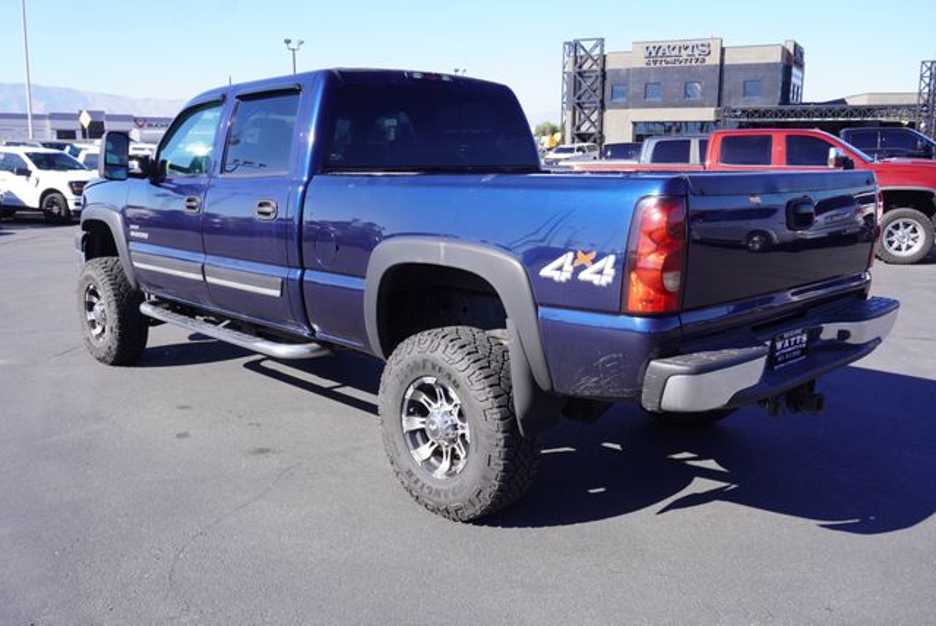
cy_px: 313
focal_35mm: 32
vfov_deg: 41.8
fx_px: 820
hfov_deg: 59.4
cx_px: 468
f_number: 8
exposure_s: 1/125
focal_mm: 21
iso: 100
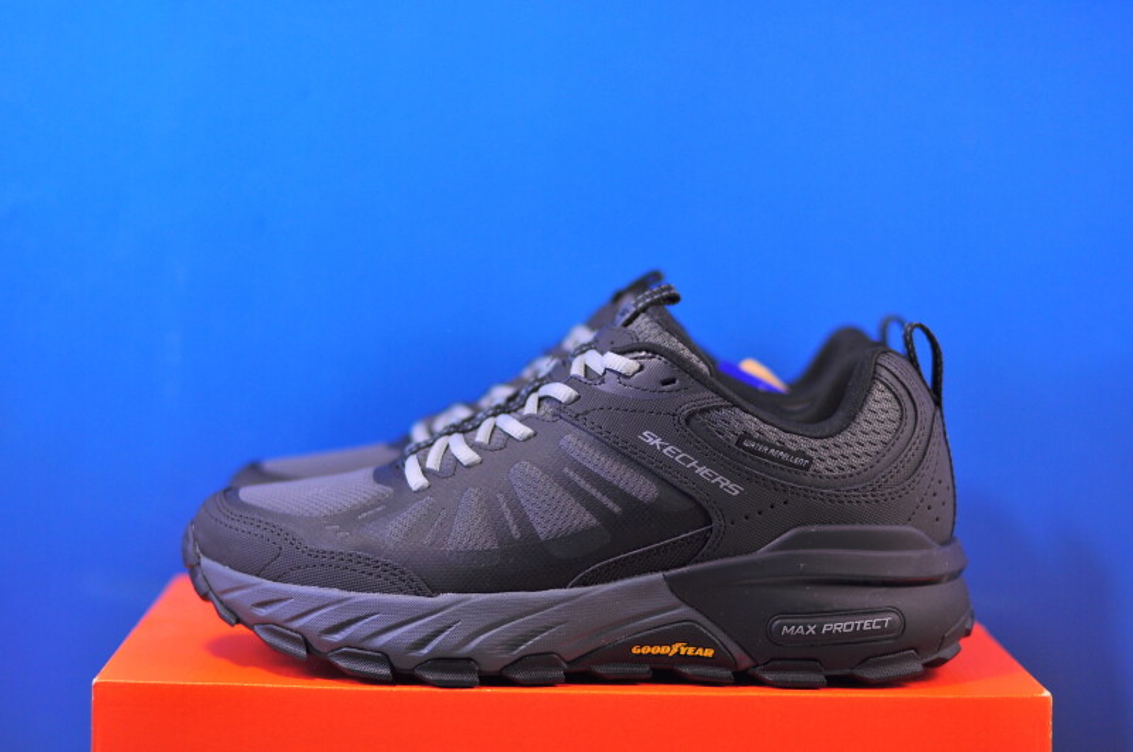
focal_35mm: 75
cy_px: 376
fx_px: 2357
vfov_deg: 18.1
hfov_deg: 27.0
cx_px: 566
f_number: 2
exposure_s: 1/320
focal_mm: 50
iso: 250
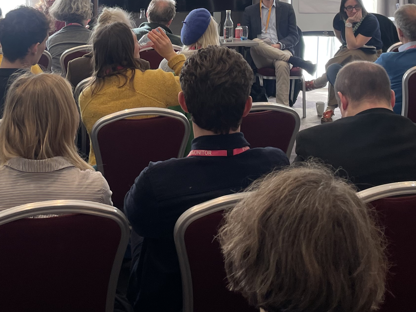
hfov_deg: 31.0
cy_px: -13
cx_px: 150
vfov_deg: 22.6
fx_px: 745
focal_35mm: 62
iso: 40
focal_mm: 4.2
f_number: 1.6
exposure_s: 1/100
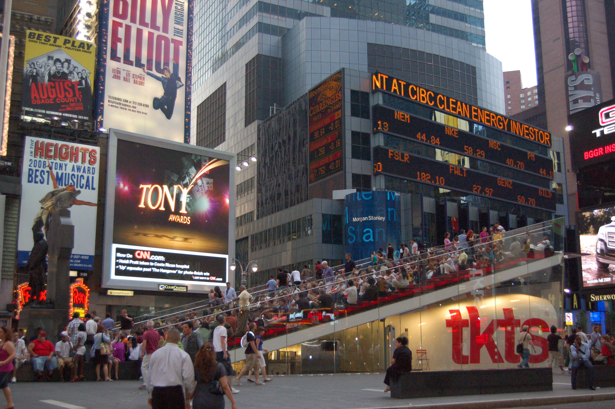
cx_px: 308
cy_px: 204
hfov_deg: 46.4
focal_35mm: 42
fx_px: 717
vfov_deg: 31.8
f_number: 4.2
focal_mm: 28
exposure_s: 1/60
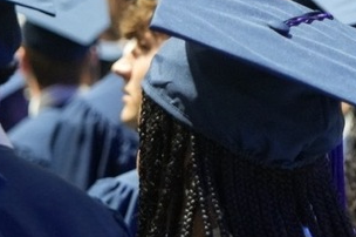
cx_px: 423
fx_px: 2782
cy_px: 6
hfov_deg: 7.3
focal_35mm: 282
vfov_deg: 4.9
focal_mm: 57
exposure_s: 1/100
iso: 2500
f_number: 2.8
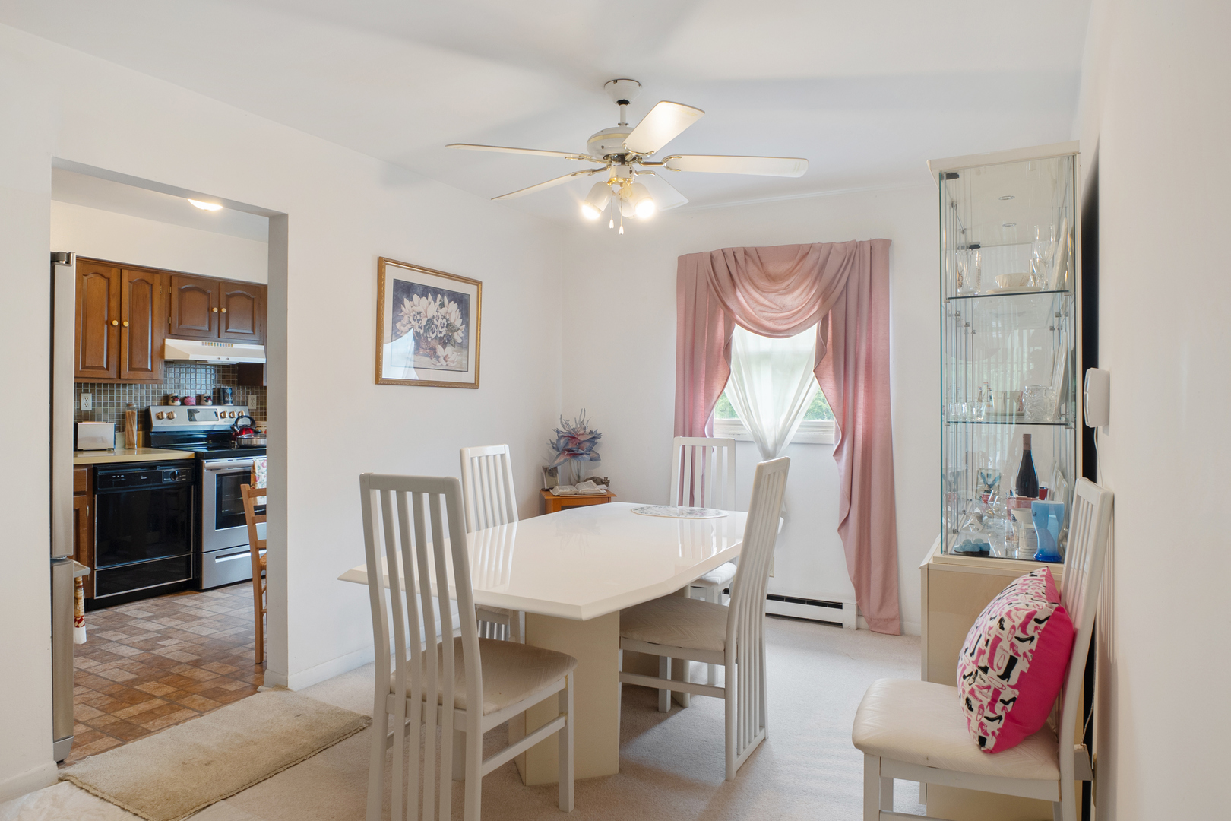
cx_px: 616
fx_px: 1231
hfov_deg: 53.1
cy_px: 410
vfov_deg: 36.9
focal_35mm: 36
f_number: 8
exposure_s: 1/5
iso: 400
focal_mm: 24
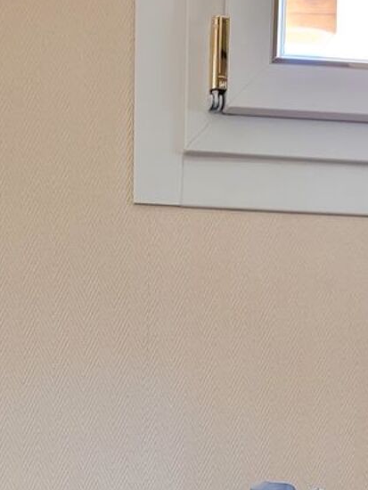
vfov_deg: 27.4
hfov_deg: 23.1
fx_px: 892
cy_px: 572
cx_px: 87
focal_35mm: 63
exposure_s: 1/50
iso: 250
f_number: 1.8
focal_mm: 5.4
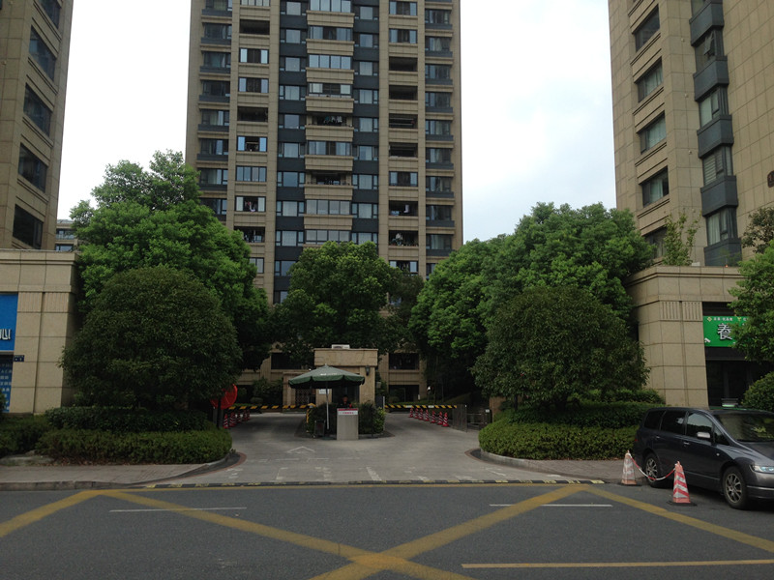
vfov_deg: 42.9
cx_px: 387
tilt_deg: +8.1
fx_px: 738
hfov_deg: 55.4
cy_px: 290
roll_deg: -1.6
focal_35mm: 33
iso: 50
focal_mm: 4.12
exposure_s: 1/889
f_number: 2.4
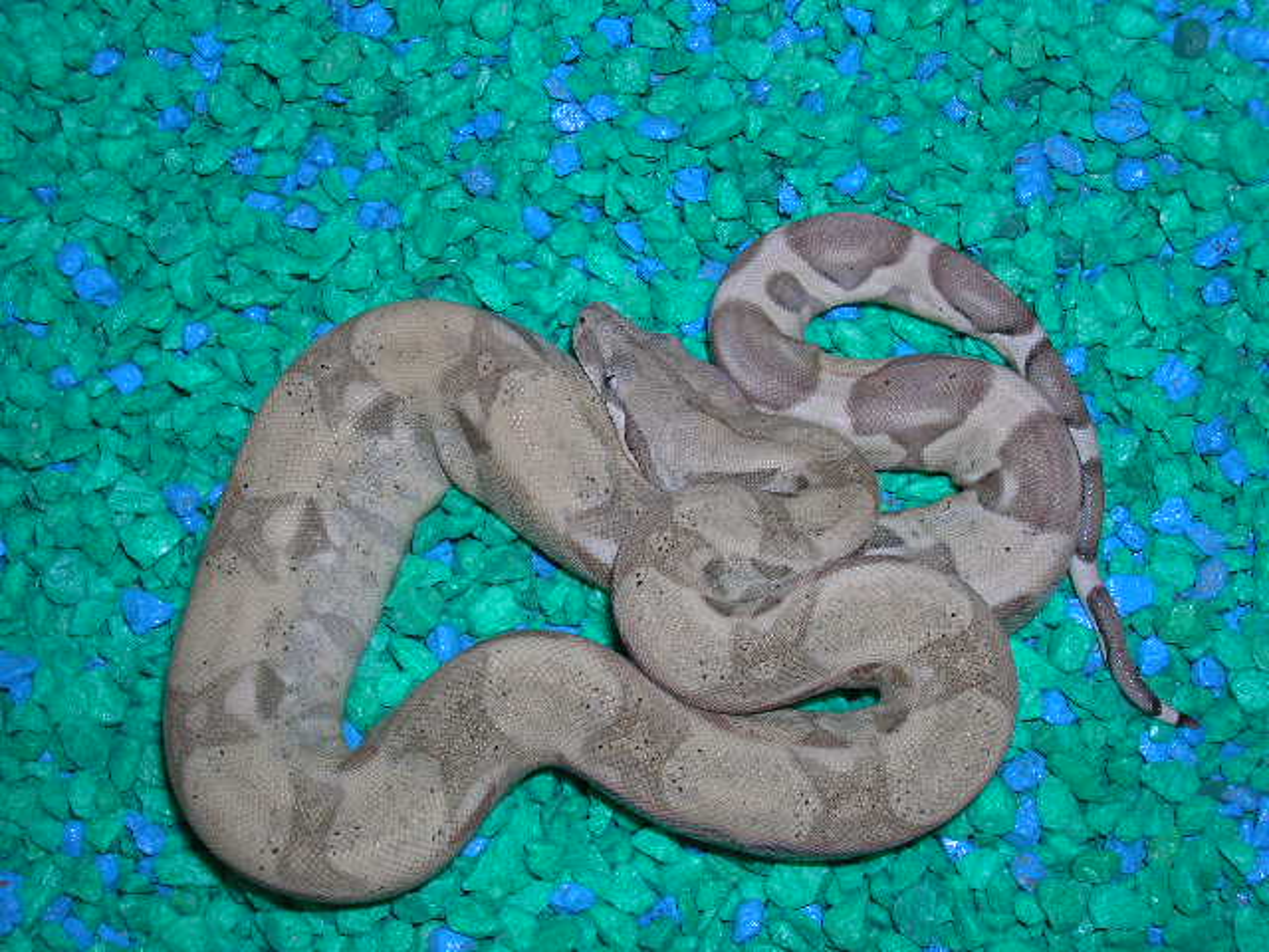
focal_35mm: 46
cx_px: 634
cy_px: 476
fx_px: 1686
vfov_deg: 31.5
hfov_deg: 41.2
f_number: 5.4
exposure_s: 1/60.1
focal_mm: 7.7
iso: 50
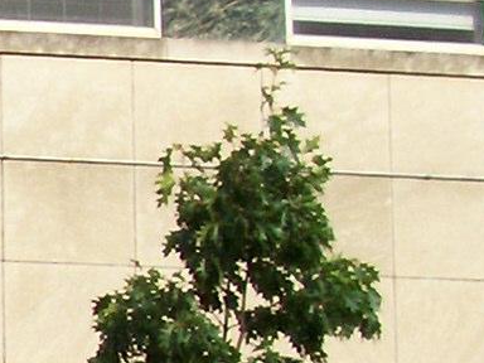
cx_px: -790
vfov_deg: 5.2
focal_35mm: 283
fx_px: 3957
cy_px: 645
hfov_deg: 6.6
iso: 80
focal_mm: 8.7
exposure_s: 1/223
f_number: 6.1
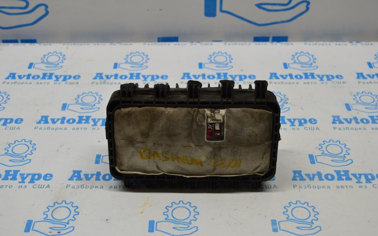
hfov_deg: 38.2
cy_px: 110
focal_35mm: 53
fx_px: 546
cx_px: 186
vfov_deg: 24.4
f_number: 5.6
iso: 400
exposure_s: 1/125
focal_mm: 34
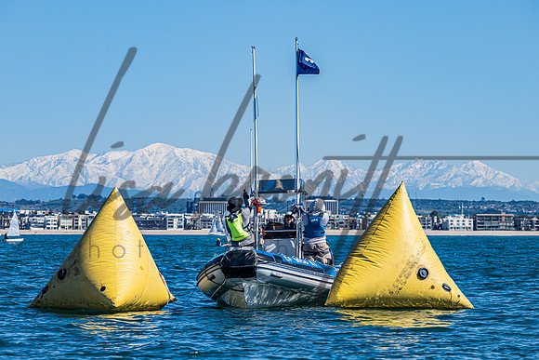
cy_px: 169
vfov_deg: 6.9
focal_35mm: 200
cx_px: 267
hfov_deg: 10.3
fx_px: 2994
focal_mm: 155
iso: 320
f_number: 7.6
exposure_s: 1/1250
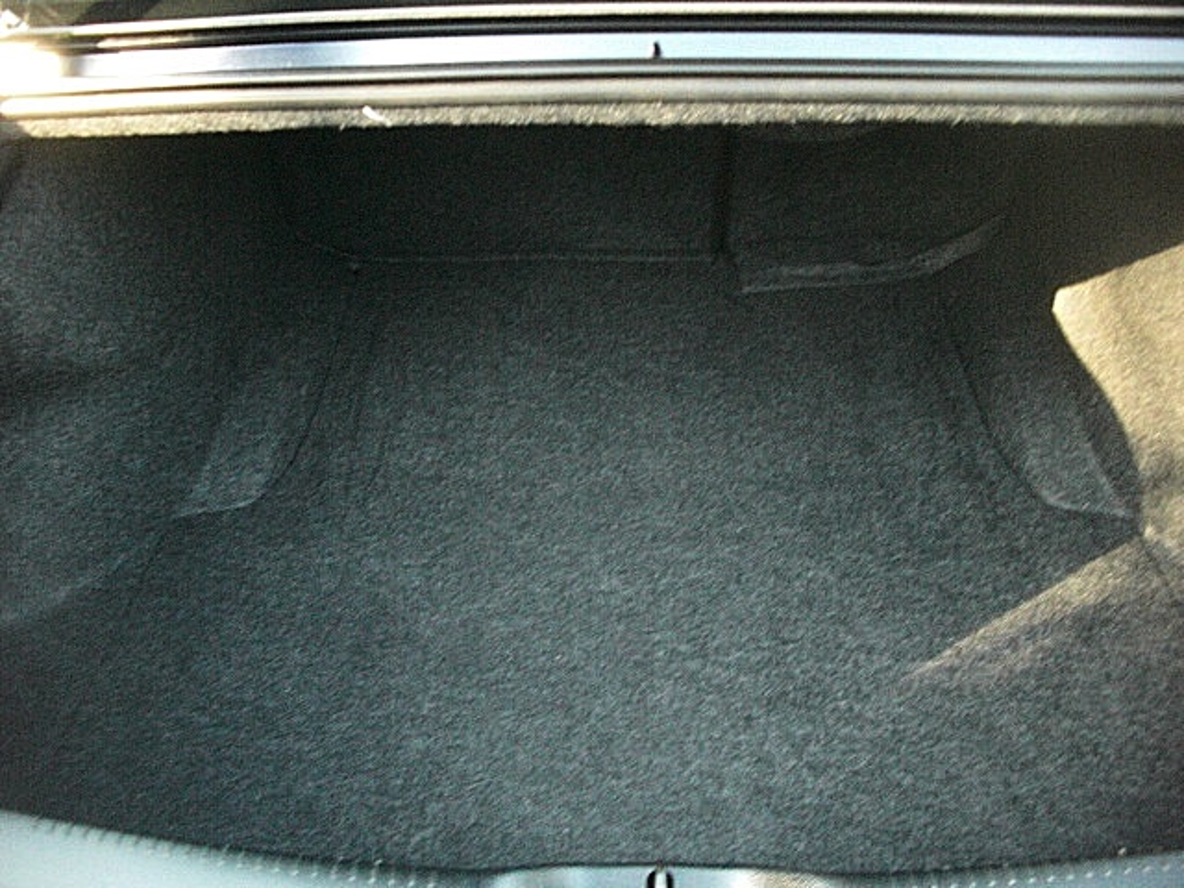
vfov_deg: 39.7
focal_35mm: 36
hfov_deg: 51.4
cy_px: 444
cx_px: 592
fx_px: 1231
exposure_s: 1/100
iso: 800
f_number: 2.8
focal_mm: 6.3
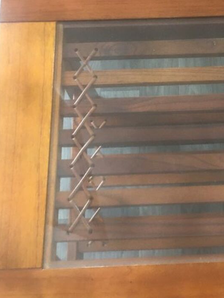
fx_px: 475
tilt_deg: -72.0
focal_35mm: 55
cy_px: 145
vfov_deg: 34.9
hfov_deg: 25.6
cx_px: 207
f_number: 2.2
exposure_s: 1/10
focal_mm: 4.15
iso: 80
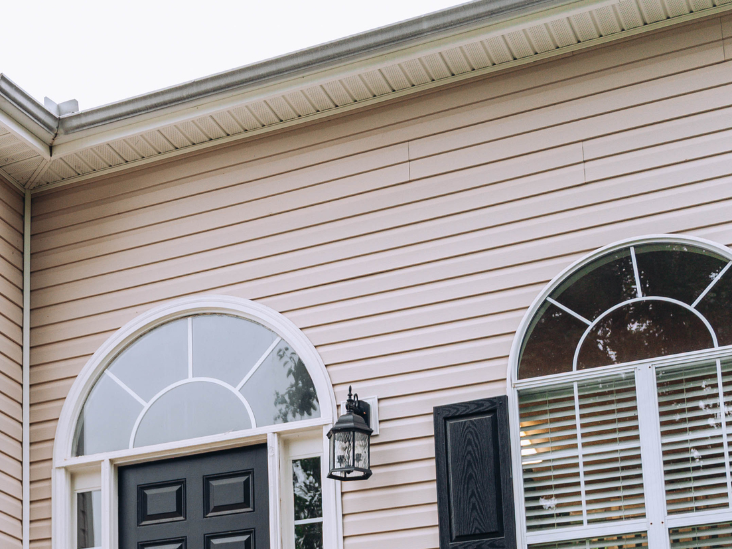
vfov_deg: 18.8
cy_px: 615
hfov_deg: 24.8
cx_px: 3
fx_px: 1586
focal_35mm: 75
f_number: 2.8
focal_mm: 28
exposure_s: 1/160
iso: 160
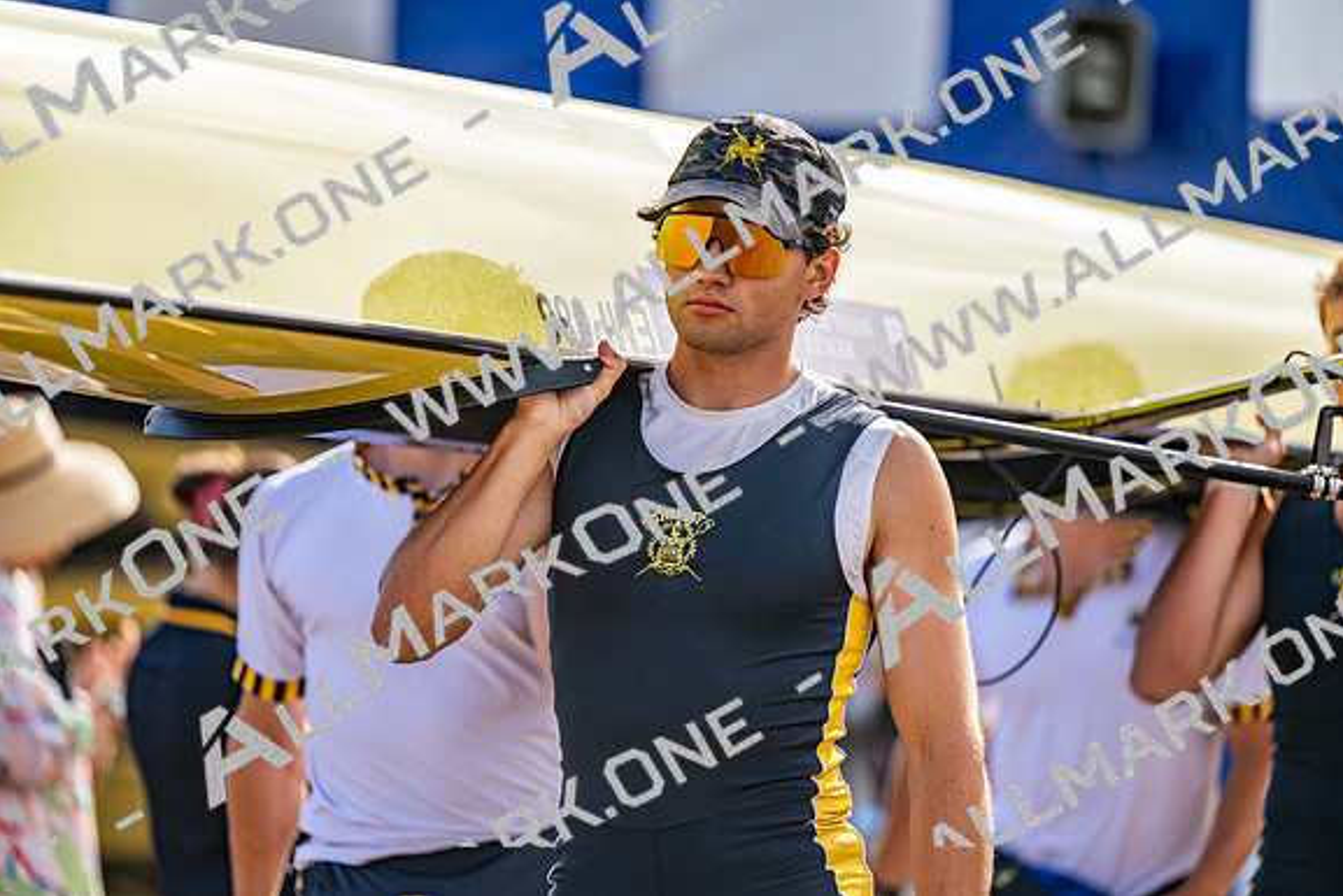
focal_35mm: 201
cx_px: 673
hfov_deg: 10.2
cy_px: 448
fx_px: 7500
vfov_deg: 6.8
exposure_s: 1/2000
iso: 140
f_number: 2.8
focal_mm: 200
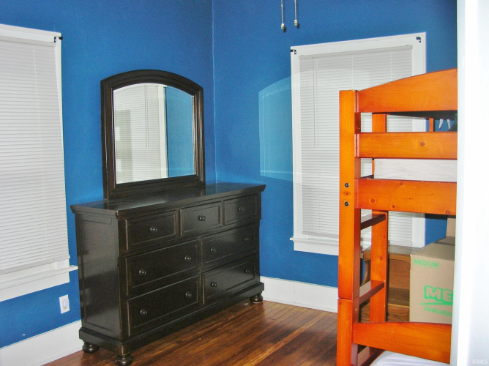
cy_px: 183
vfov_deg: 39.6
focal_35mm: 36
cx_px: 244
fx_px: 508
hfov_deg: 51.4
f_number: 2.7
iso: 52
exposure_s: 1/60.1
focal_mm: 6
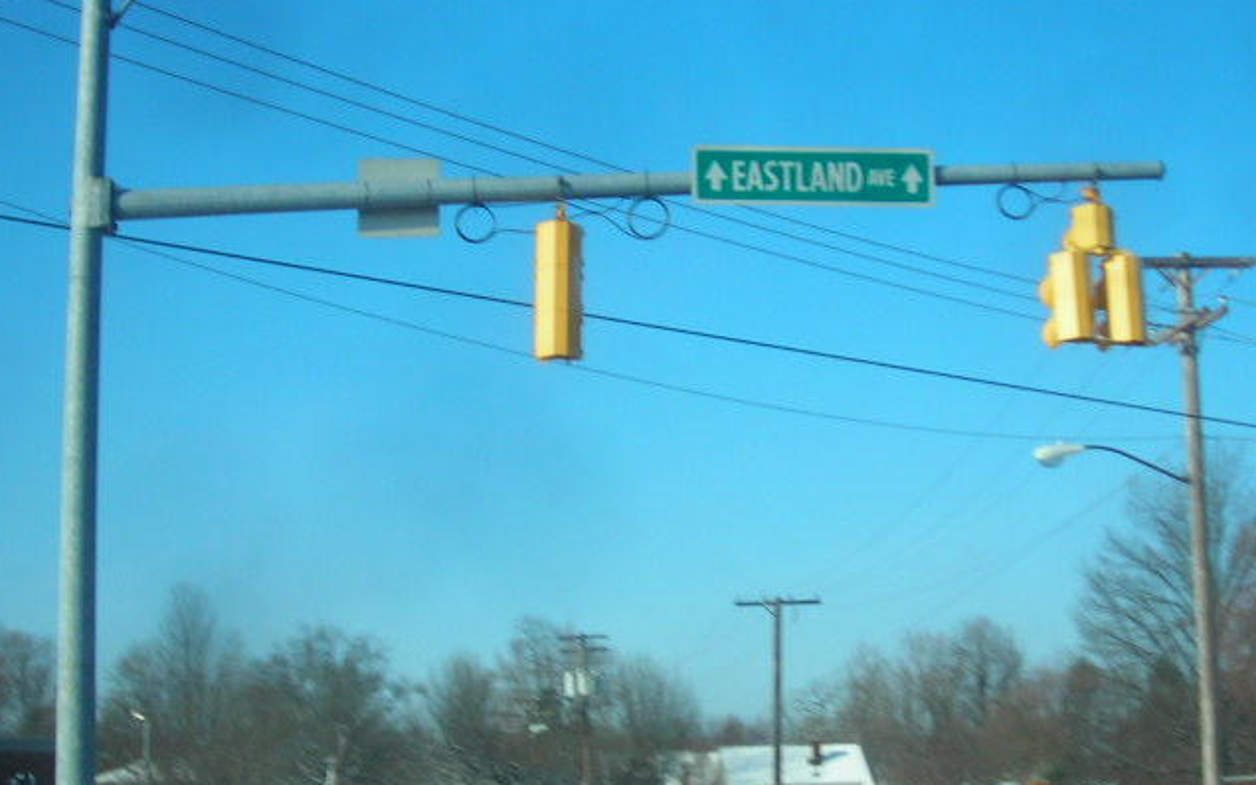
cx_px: 841
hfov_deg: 31.3
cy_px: 508
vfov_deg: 20.0
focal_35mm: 65
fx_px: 2225
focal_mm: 6.3
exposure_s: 1/140
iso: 50
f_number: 6.4
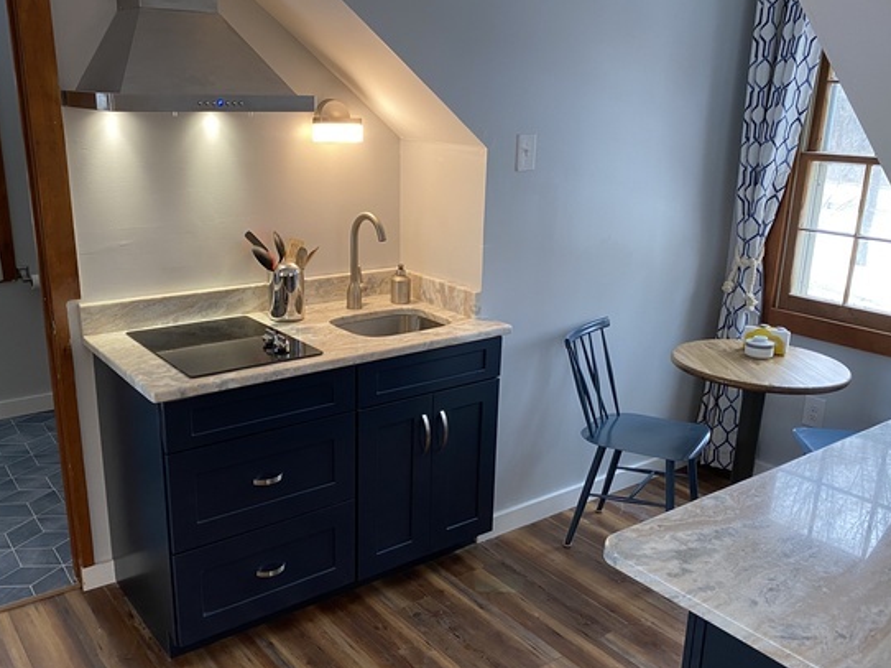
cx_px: 418
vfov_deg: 44.1
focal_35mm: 32
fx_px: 823
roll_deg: -1.0
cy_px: 365
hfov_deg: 56.8
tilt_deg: -18.1
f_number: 1.8
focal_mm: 4.25
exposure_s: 1/60
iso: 125
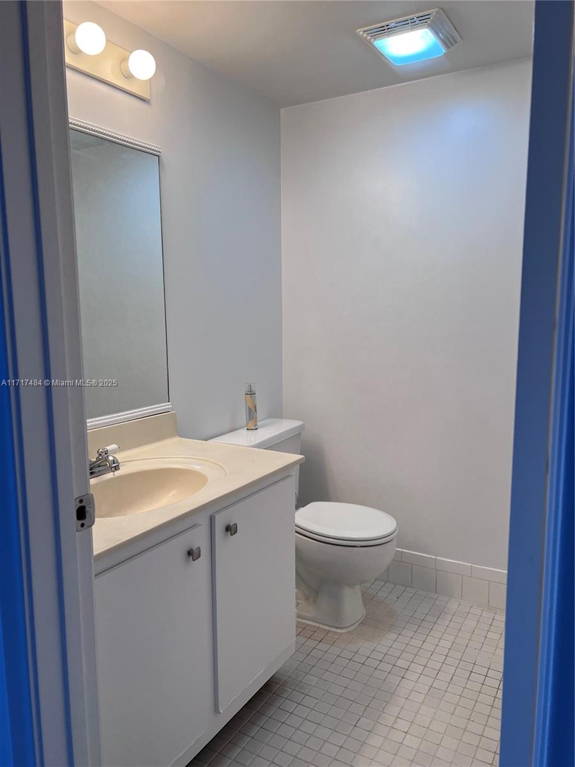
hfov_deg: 53.1
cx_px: 288
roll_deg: +0.6
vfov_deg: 67.3
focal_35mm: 26
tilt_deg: -8.6
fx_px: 576
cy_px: 384
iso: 64
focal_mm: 5.7
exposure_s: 1/140
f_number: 1.5
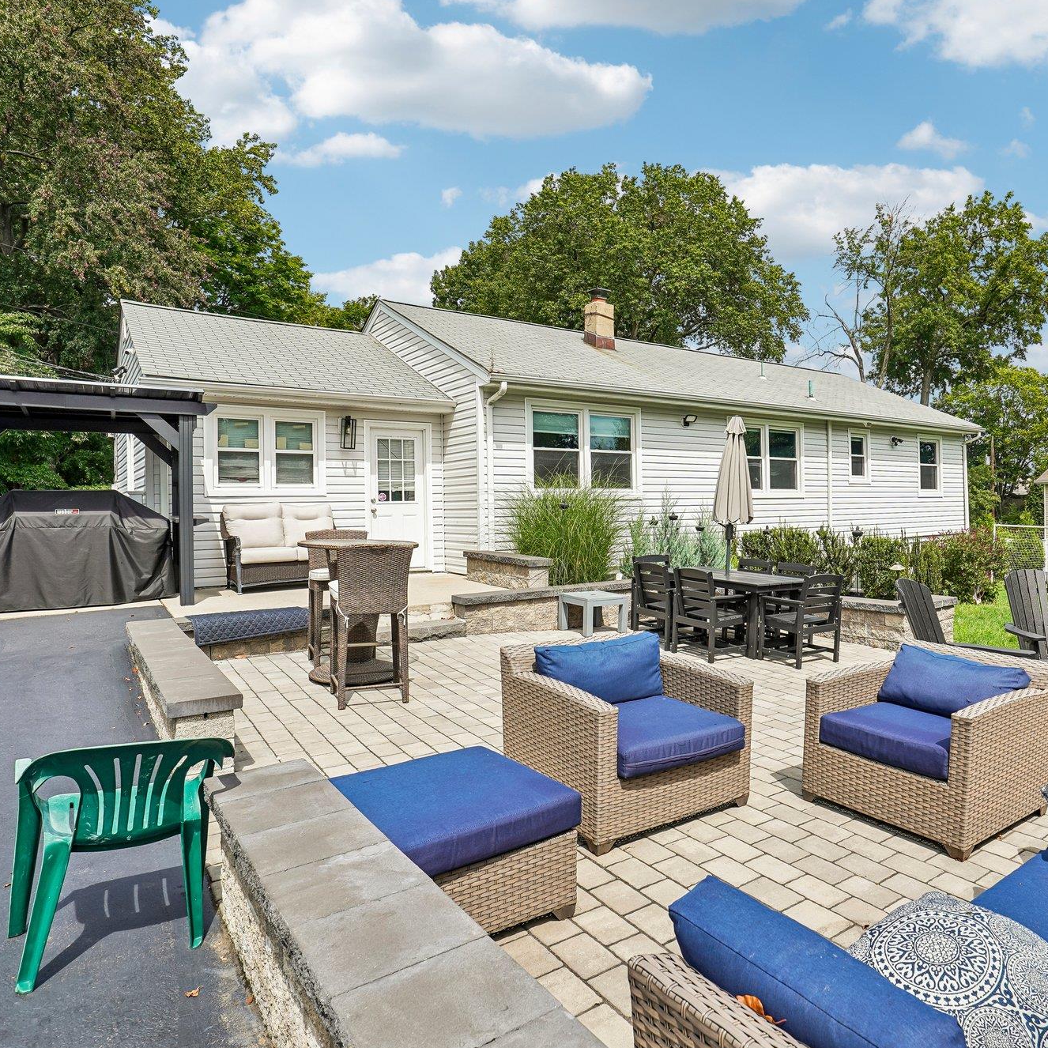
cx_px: 698
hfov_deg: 70.1
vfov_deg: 72.1
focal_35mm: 21
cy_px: 512
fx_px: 719
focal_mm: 16
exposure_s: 1/320
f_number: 8
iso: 100
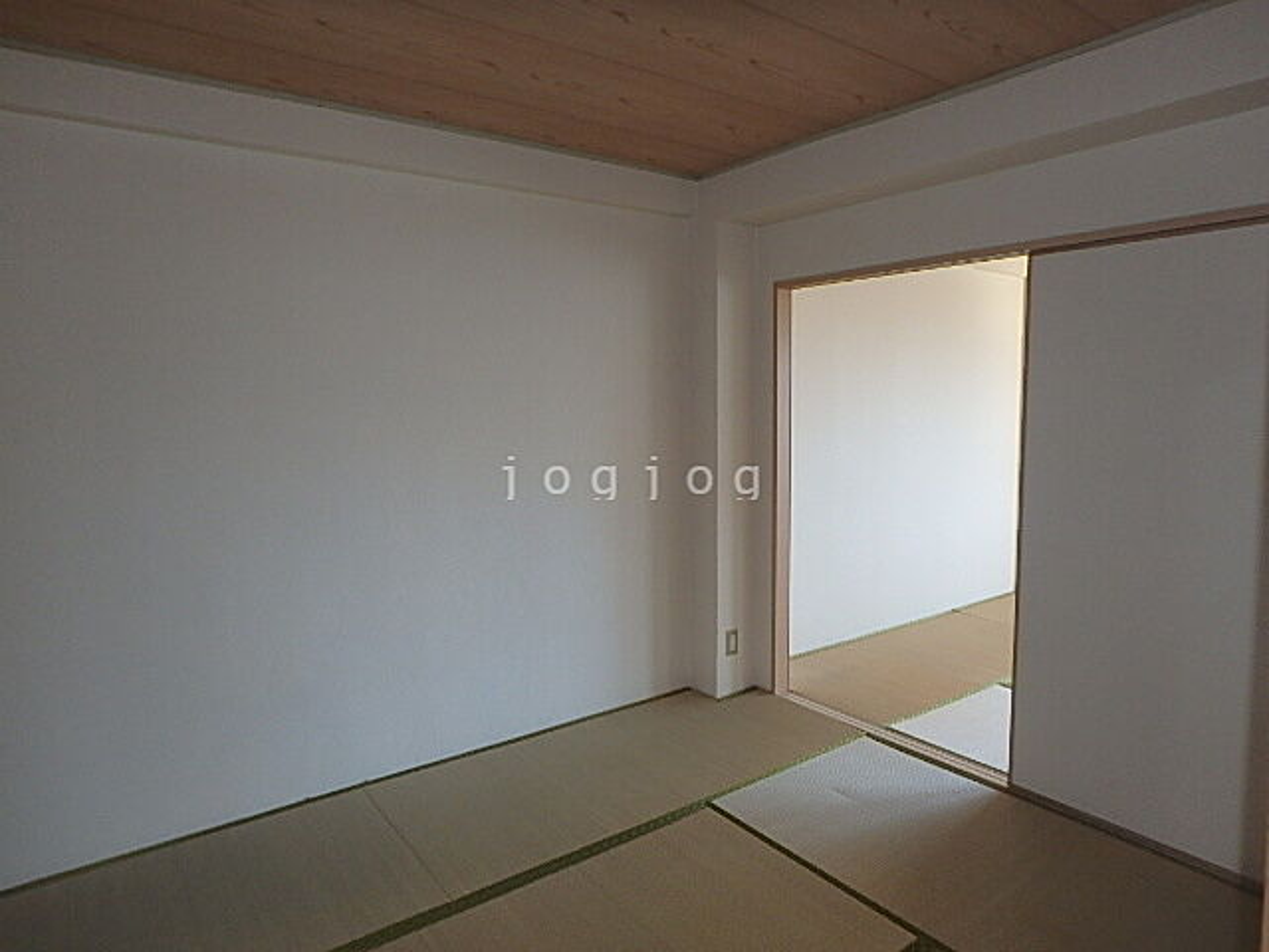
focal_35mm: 21
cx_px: 634
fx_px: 770
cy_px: 476
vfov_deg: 63.4
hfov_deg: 79.0
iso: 320
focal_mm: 3.7
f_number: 3.5
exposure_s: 1/30
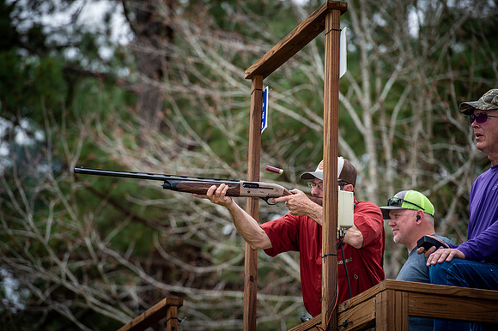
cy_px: 166
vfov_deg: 6.9
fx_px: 2765
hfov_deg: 10.3
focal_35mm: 200
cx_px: 249
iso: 125
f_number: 4.5
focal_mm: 200
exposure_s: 1/250
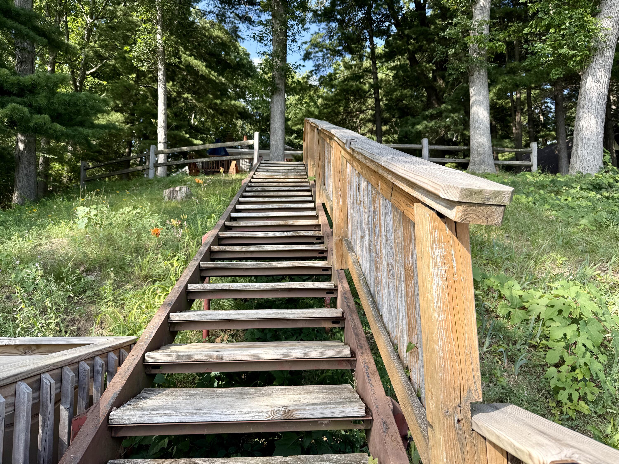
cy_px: 232
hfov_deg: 71.6
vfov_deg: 56.8
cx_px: 310
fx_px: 429
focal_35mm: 24
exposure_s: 1/909
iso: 80
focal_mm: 6.76
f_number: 1.78
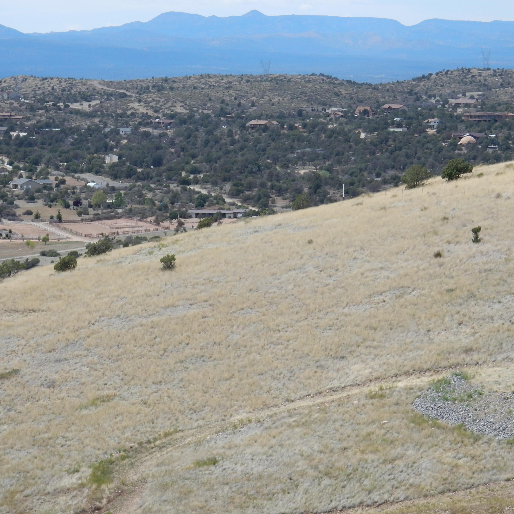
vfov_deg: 11.1
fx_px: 2637
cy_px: 224
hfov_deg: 11.1
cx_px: 242
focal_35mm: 157
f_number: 5.6
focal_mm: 20.9
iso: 125
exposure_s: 1/640
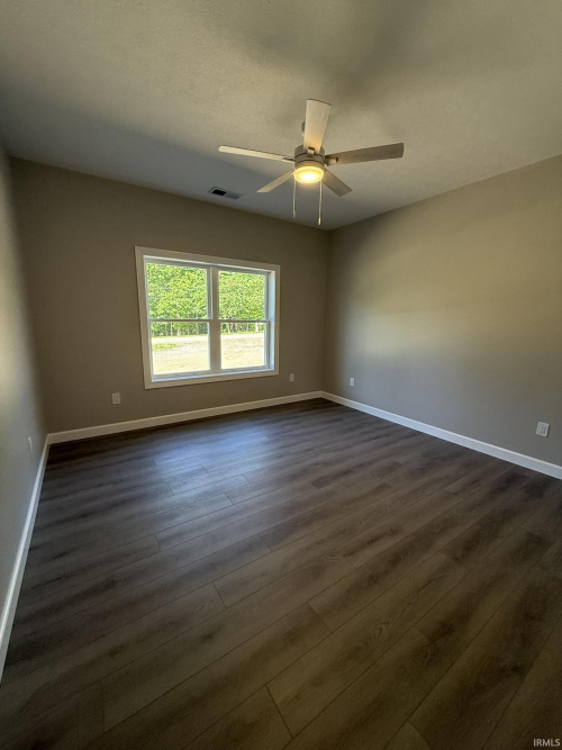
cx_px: 281
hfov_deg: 85.7
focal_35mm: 14
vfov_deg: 102.1
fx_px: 303
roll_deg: -1.5
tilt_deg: -10.4
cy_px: 375
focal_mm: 2.22
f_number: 2.2
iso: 160
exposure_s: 1/120
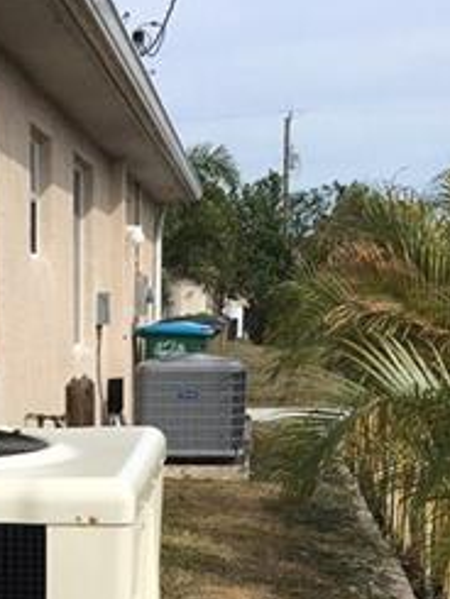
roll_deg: +2.1
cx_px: 5
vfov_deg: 19.0
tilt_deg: -18.3
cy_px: 887
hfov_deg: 15.9
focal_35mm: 91
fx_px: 1576
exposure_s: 1/1972
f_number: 2.2
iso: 25
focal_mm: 4.15
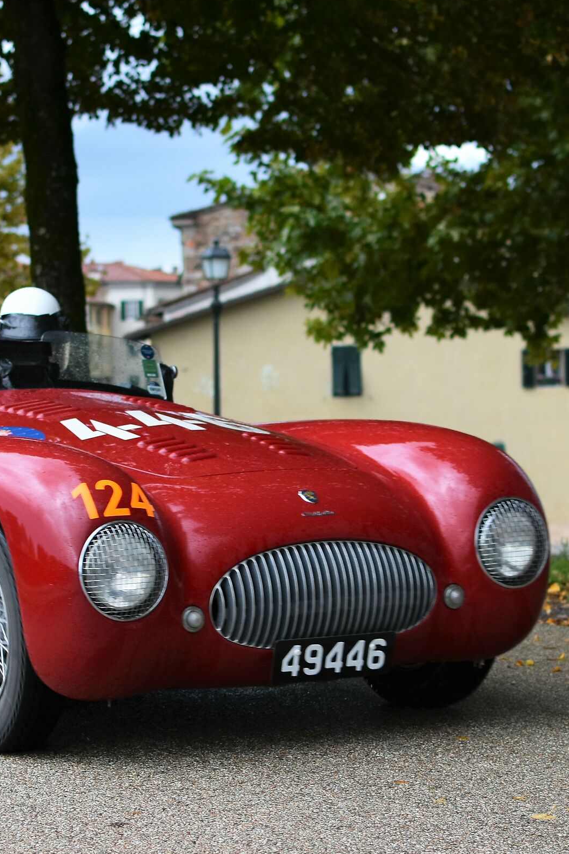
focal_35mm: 80
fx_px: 1891
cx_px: 236
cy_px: 425
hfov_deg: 17.1
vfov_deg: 25.4
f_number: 2.8
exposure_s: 1/400
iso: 400
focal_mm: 35
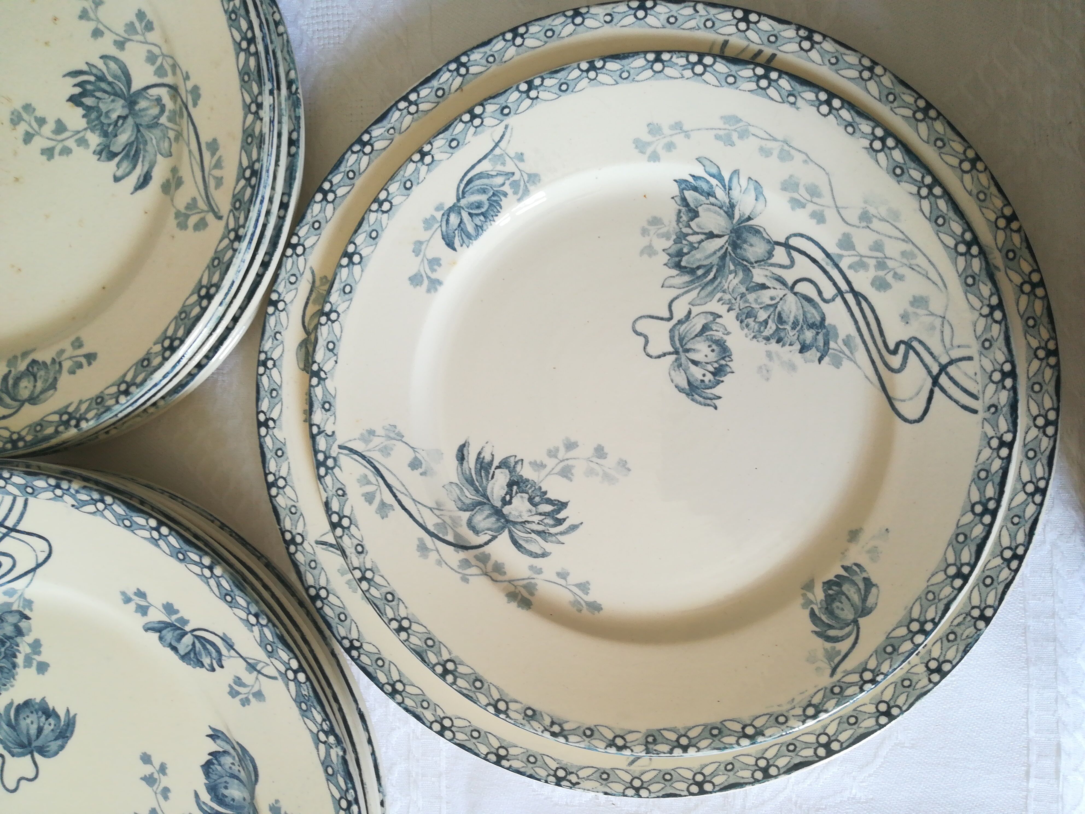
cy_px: 407
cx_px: 542
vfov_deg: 53.1
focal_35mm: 26
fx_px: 815
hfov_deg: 67.3
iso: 100
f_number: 2.2
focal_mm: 3.83
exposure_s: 1/33.3
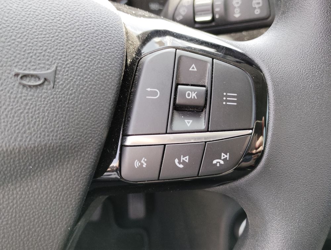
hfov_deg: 61.6
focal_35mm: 29
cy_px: 125
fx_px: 278
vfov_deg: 48.3
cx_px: 166
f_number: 1.8
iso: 61
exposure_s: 1/100
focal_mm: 4.25
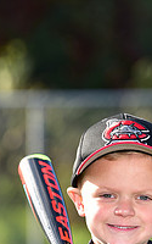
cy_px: 294
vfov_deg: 3.8
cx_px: 110
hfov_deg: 2.4
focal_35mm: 548
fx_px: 3632
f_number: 5
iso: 80
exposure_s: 1/200
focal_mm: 185
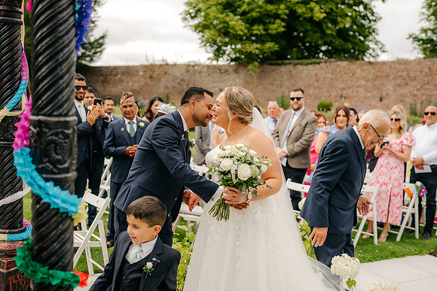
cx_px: 218
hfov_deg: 49.9
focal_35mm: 39
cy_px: 146
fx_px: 469
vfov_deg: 34.5
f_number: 2
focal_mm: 35
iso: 100
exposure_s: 1/2000
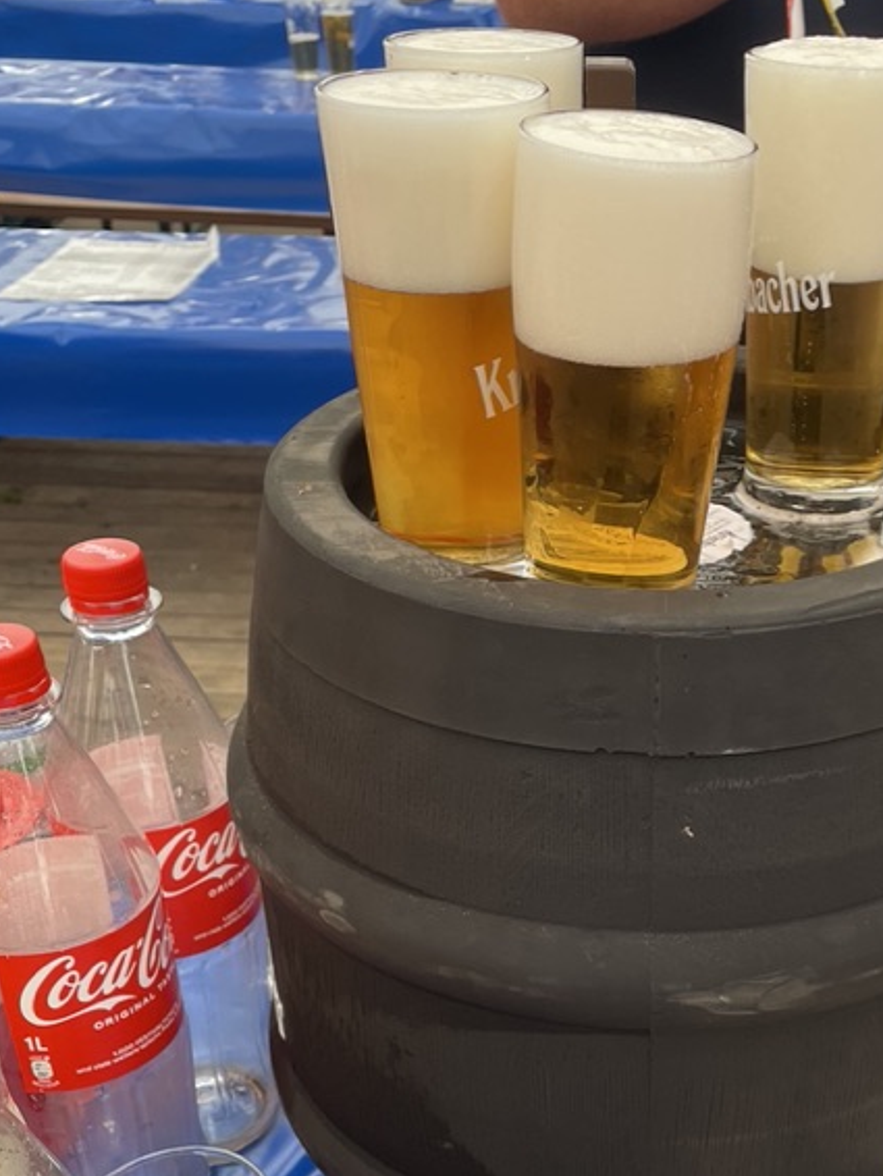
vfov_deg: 39.8
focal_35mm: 47
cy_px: 812
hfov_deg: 30.3
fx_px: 1597
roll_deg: -2.0
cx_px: 676
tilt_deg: -32.6
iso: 50
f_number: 1.6
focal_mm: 4.2
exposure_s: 1/121
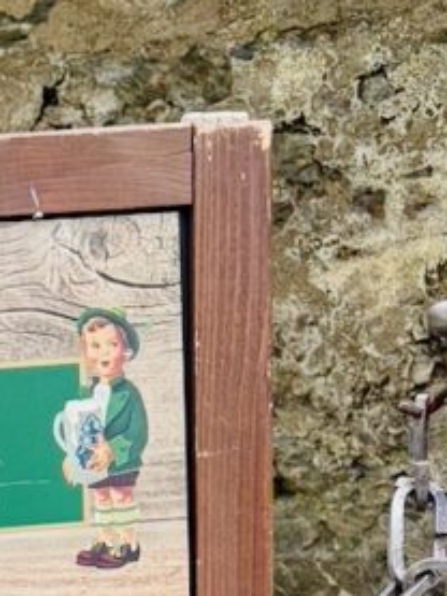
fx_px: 1652
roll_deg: +8.9
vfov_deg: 18.8
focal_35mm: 96
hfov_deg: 14.1
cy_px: 790
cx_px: -282
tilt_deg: -16.2
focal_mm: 5.96
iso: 50
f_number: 1.6
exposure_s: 1/121
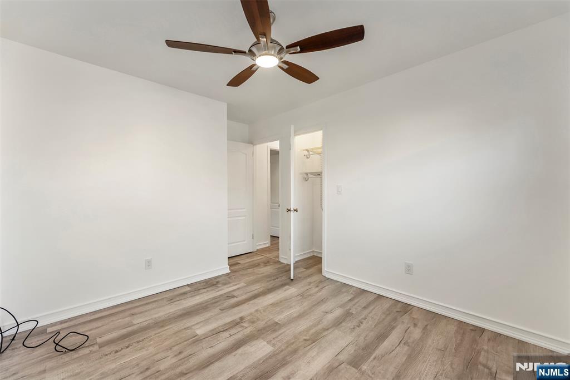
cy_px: 190
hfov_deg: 104.2
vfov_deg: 81.2
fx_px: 222
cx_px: 285
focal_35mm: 14
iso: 500
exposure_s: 1/10
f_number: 8
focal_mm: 14
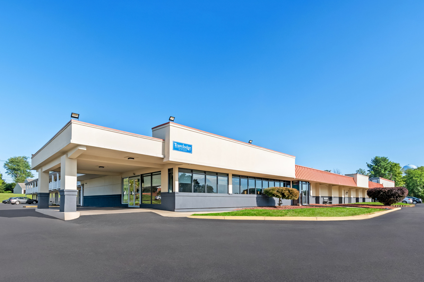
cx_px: 212
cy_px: 141
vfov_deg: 69.7
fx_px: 203
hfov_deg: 92.4
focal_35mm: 17
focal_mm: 11.5
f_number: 8
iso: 400
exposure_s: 1/350
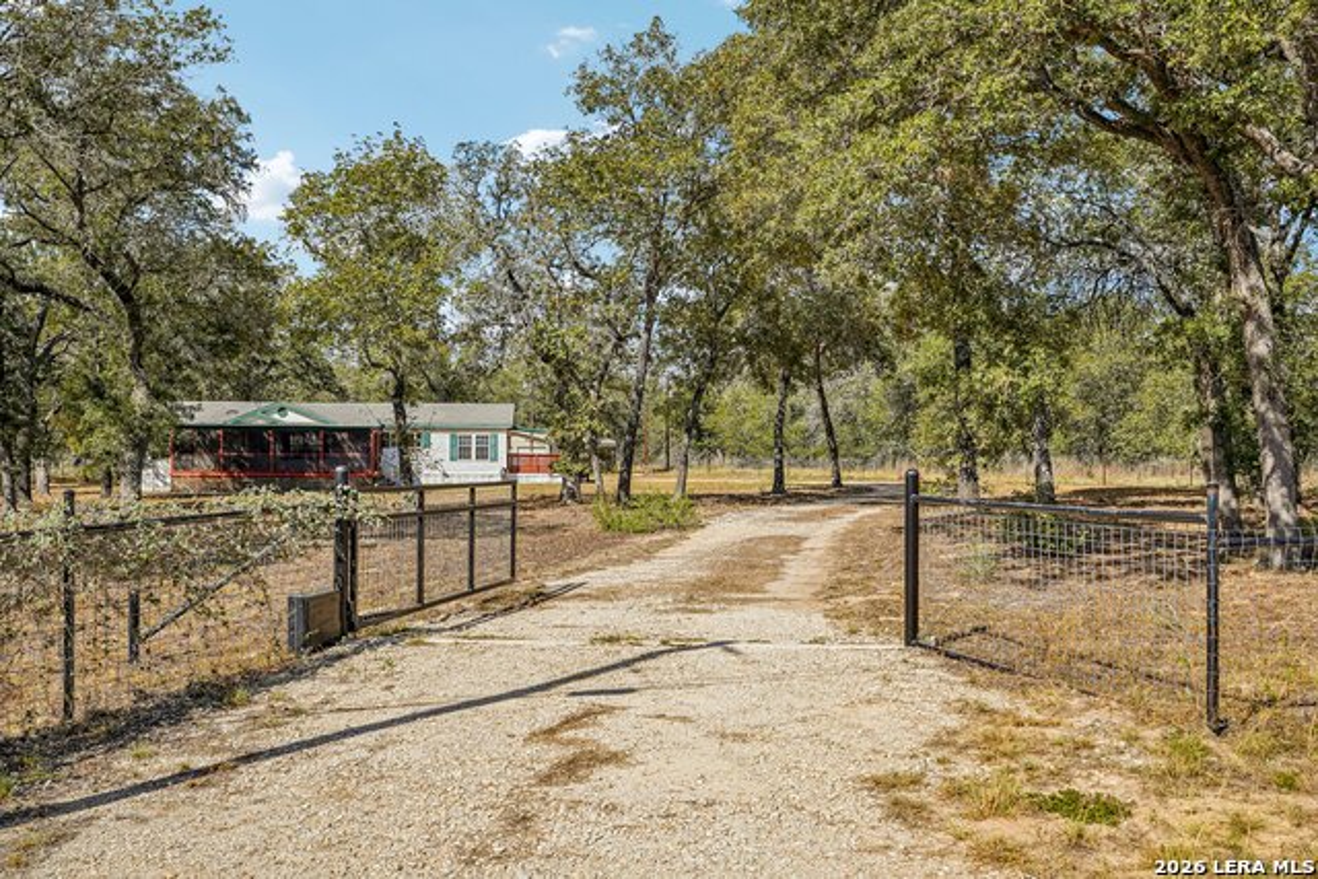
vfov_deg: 37.9
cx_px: 659
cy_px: 440
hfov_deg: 54.4
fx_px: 1282
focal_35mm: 35
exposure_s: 1/250
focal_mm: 35
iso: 100
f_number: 8
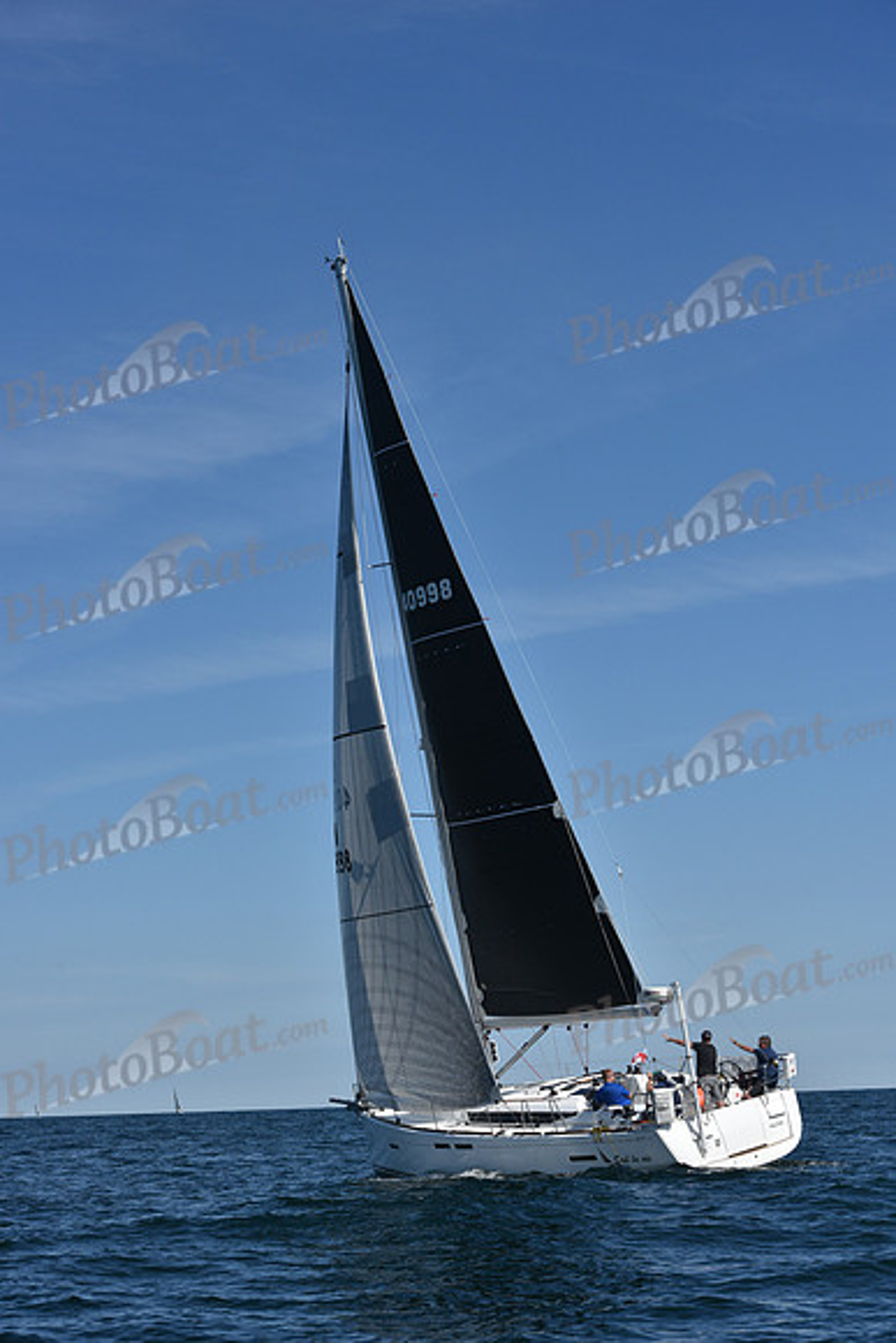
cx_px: 448
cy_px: 672
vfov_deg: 28.8
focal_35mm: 70
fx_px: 2612
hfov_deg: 19.5
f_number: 9
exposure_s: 1/1600
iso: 250
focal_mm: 70
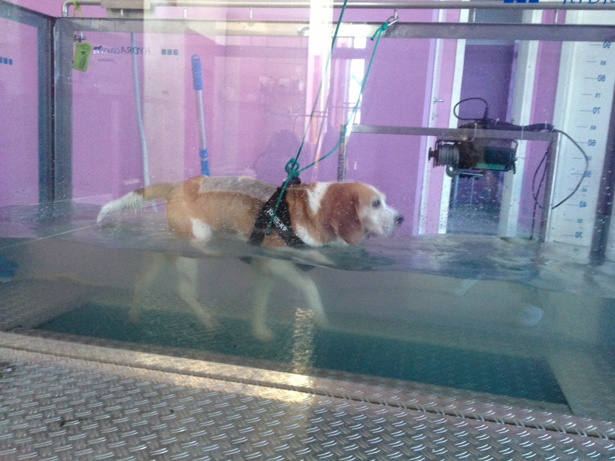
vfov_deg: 40.7
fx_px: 622
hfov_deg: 52.6
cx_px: 308
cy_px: 230
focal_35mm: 35
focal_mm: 4.28
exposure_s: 1/20
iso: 250
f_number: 2.4
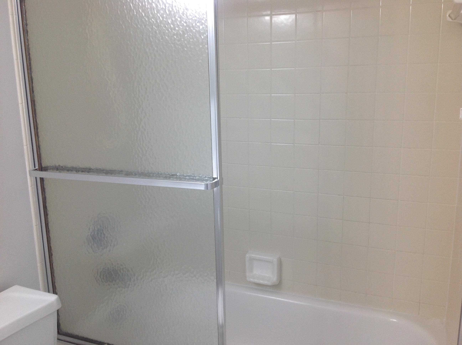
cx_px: 231
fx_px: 466
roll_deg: +0.2
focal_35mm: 35
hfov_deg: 52.7
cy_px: 172
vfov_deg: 40.6
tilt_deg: -13.1
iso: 64
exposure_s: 1/60
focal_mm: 4.28
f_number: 2.4
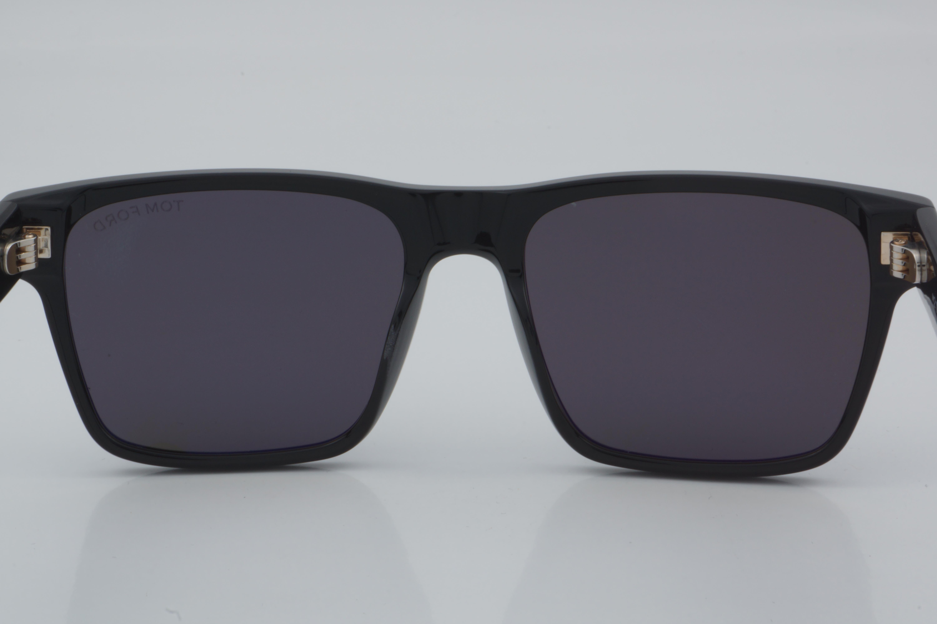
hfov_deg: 24.6
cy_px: 312
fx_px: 2147
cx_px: 468
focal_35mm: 82
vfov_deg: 16.6
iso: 100
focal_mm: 55
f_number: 32
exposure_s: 1/4
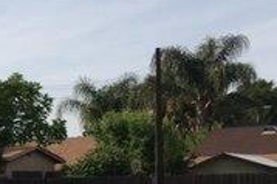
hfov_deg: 16.6
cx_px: -180
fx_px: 830
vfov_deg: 12.2
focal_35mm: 108
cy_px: 263
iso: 25
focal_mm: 4.15
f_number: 2.2
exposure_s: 1/2404
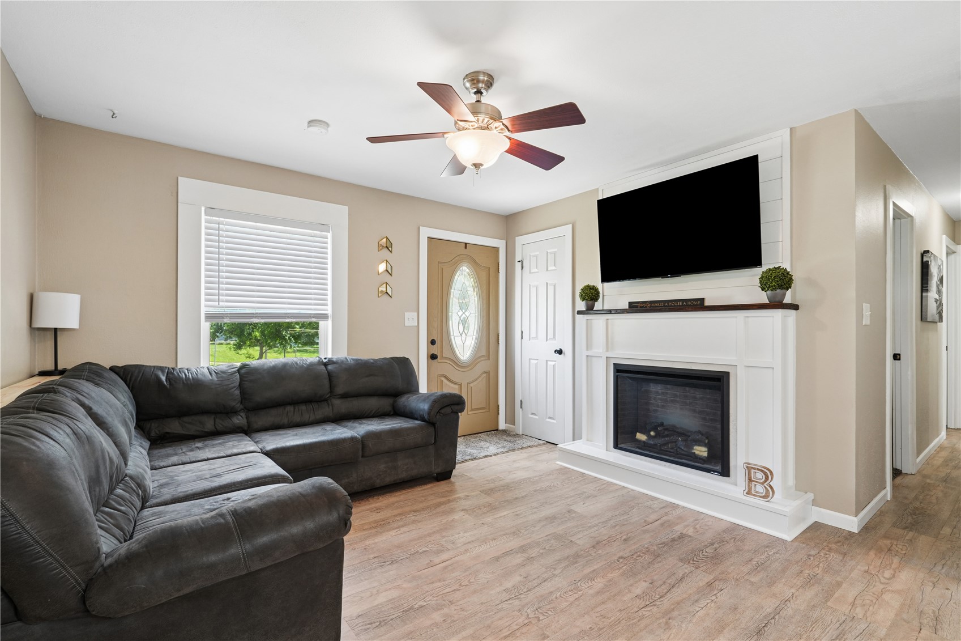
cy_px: 320
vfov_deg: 73.7
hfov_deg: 96.7
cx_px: 480
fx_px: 427
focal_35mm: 16
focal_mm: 16
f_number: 10
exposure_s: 1/6
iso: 400
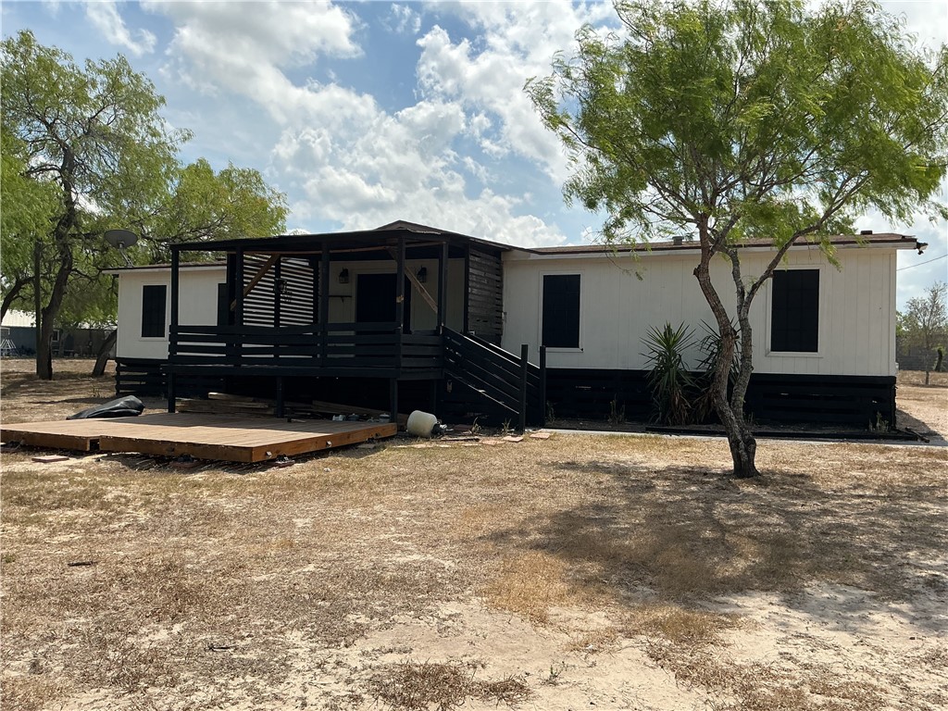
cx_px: 474
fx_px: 794
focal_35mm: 29
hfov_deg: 61.7
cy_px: 356
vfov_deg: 48.2
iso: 25
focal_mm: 3
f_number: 1.8
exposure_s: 1/2801
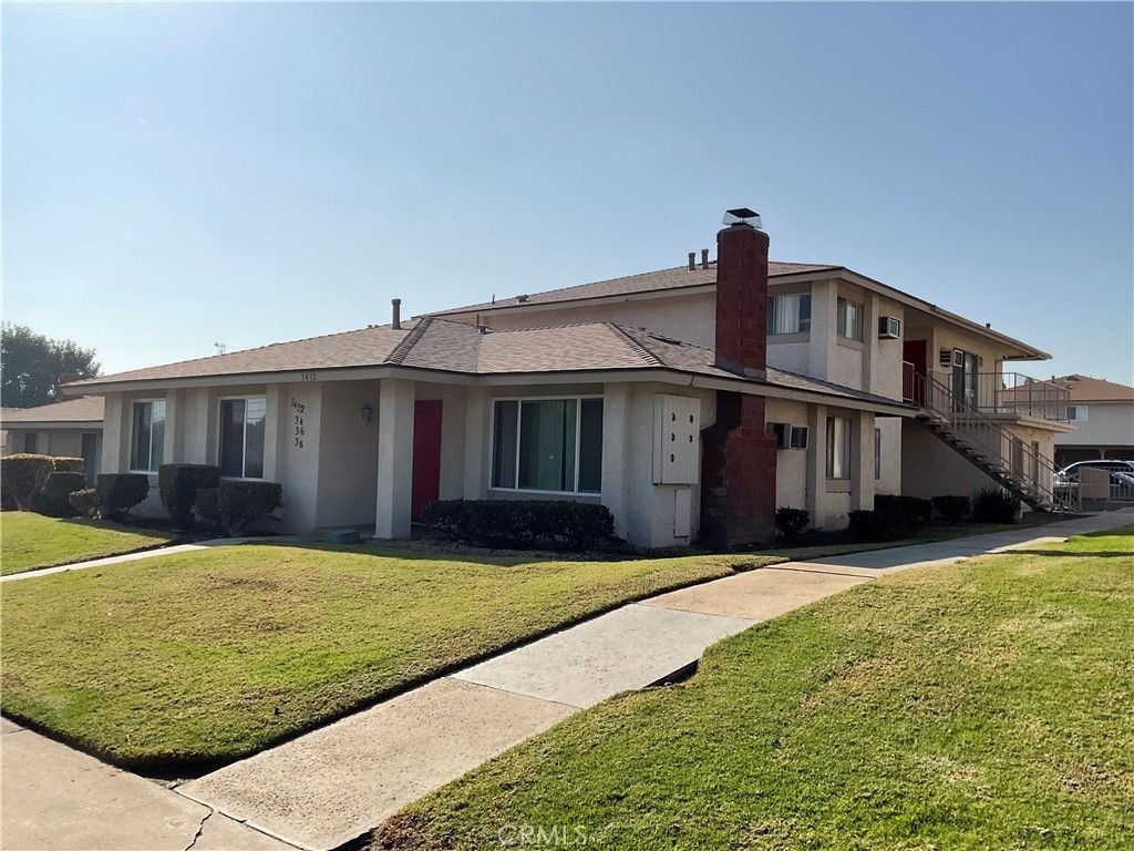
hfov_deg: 61.7
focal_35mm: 29
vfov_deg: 48.2
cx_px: 567
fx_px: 950
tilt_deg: +2.3
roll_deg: -1.8
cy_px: 426
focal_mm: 3
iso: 16
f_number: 1.8
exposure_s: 1/5263
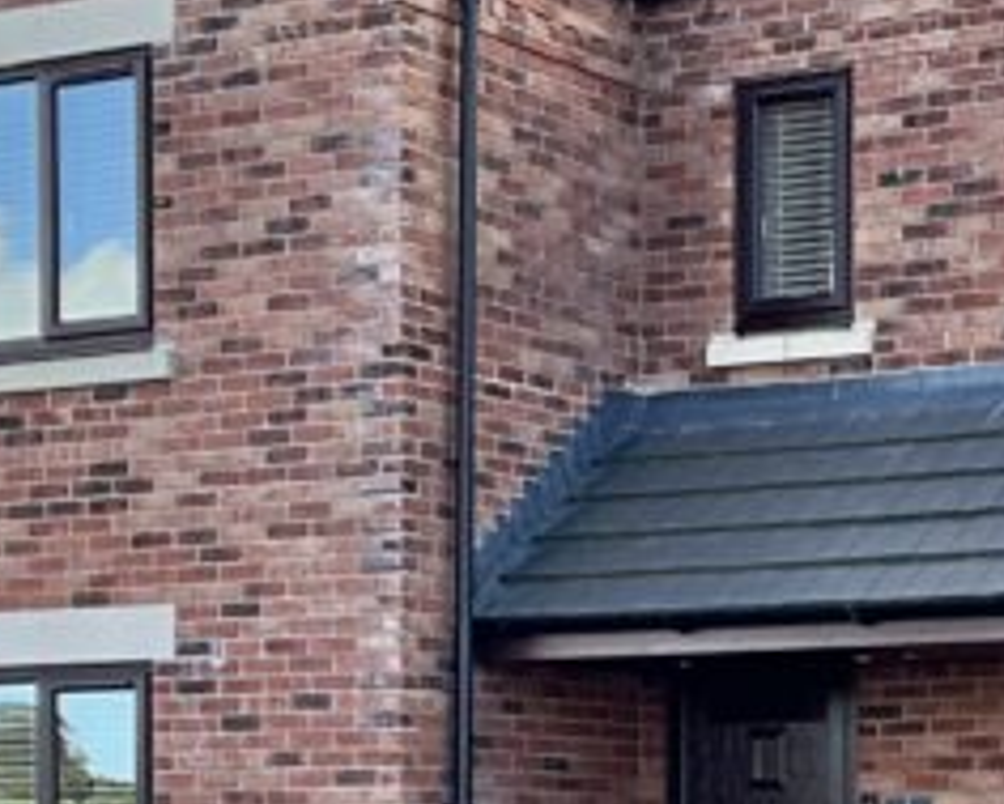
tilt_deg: +2.0
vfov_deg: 12.3
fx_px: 3656
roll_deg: +0.3
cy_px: 910
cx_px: 613
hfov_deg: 15.6
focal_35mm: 123
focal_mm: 3
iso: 25
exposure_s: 1/325
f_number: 1.8
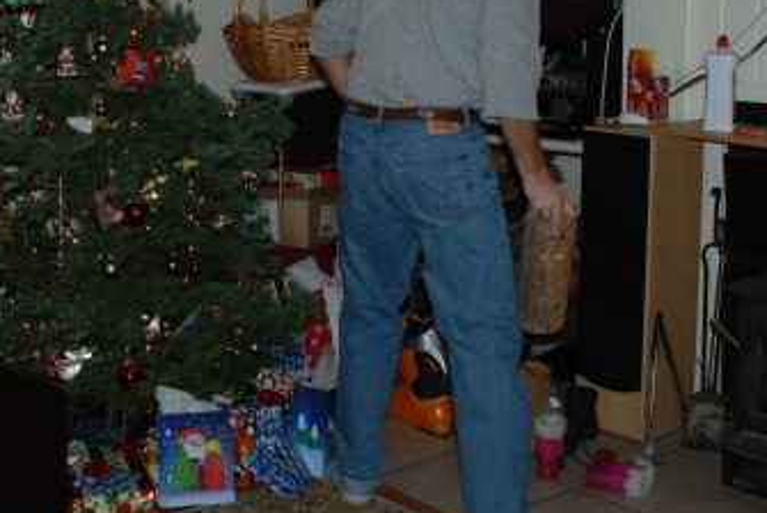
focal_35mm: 63
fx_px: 1343
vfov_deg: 21.3
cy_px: 76
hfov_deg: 31.7
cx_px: 293
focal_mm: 22
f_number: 3.8
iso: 200
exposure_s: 1/60
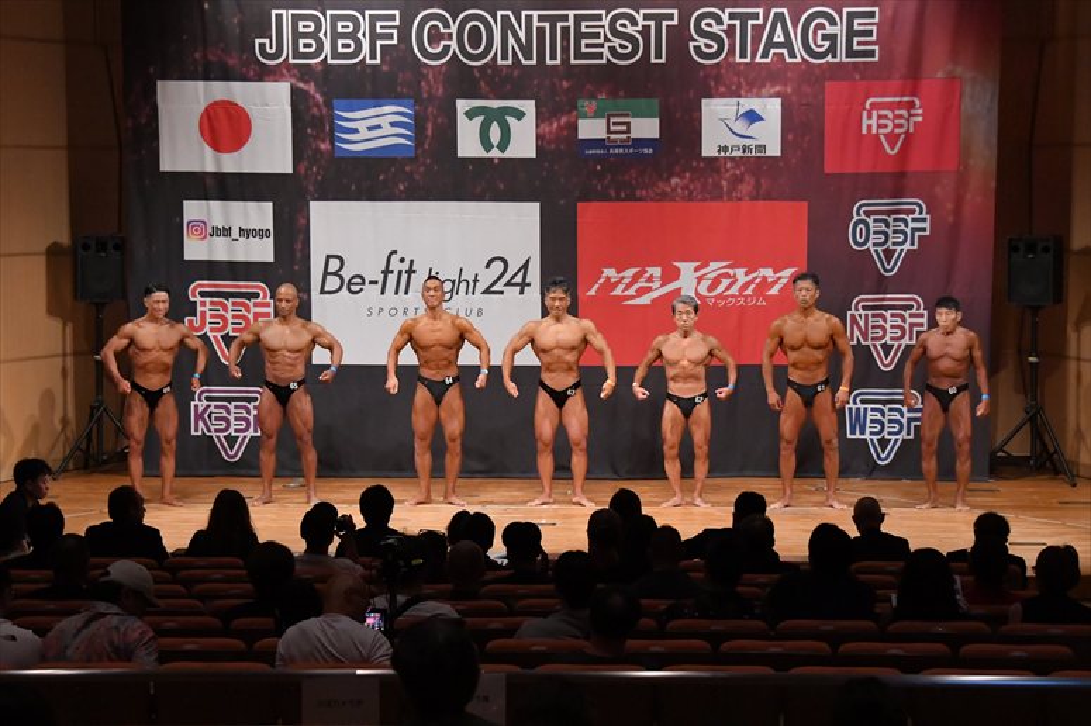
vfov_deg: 14.1
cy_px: 363
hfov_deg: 21.0
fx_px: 2938
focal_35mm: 97
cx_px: 546
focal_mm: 65
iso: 6400
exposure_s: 1/400
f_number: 5.6
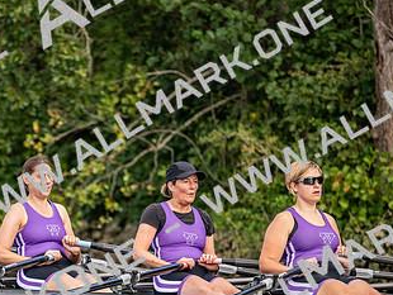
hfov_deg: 2.8
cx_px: 108
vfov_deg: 2.1
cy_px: 235
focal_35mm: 719
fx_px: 8169
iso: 900
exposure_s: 1/2000
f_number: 4.5
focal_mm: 400
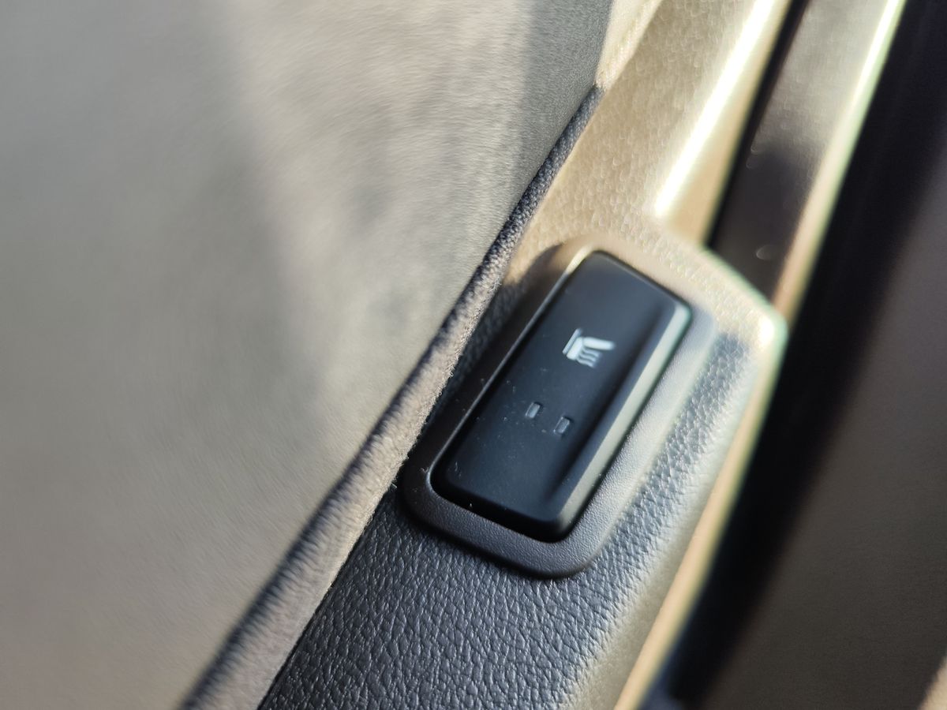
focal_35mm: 23
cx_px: 474
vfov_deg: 58.9
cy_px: 355
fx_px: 629
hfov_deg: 73.9
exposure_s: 1/400
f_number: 1.69
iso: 230
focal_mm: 7.01
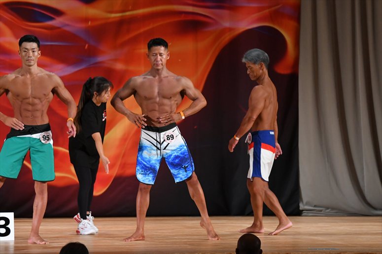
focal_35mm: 217
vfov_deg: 6.3
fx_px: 2302
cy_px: 127
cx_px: 191
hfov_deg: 9.5
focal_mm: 145
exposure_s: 1/400
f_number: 5.6
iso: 3200
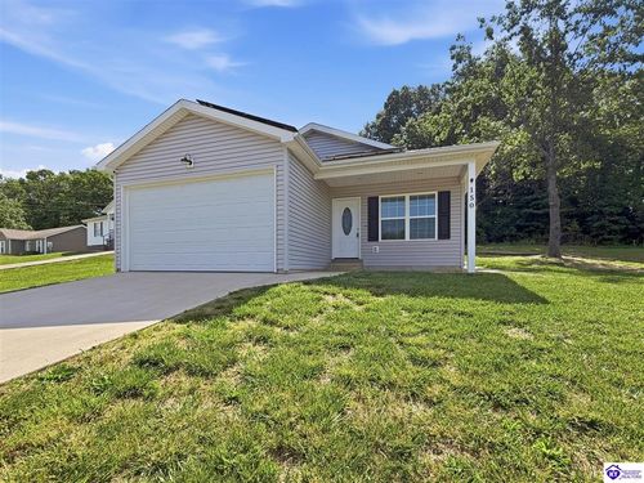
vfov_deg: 85.7
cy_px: 242
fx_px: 260
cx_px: 322
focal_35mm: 14
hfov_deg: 102.1
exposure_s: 1/770
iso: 25
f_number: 2.2
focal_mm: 2.2
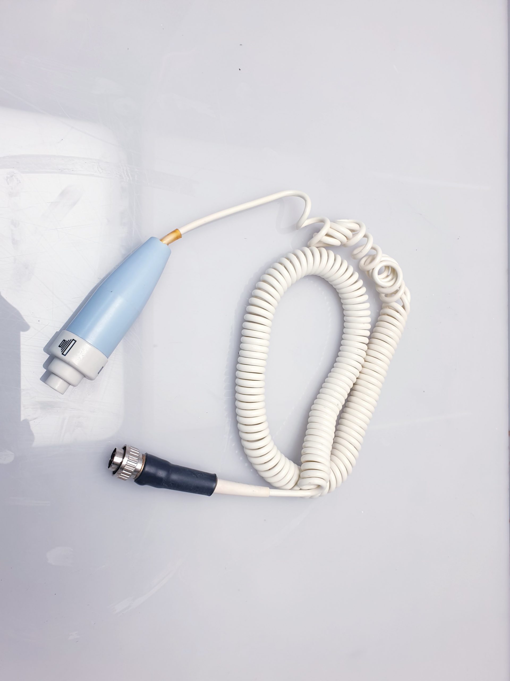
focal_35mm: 26
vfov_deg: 67.3
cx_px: 255
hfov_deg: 53.1
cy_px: 340
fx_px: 511
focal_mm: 4.3
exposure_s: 1/103
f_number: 2.4
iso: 50
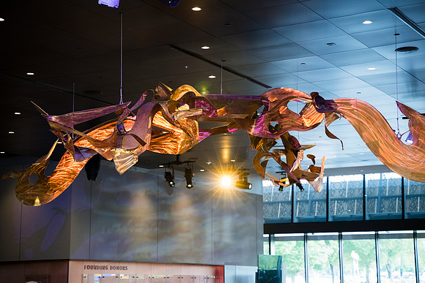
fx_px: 850
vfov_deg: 18.9
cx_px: 212
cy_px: 142
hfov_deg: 28.1
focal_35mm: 72
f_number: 3.5
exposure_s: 1/125
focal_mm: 72
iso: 2500
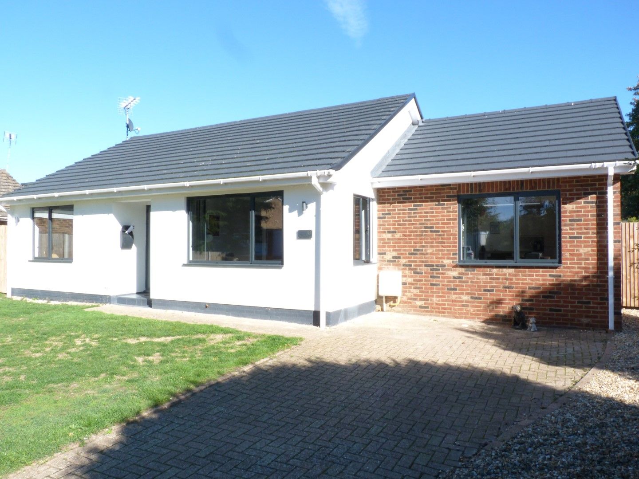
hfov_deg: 69.4
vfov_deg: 54.9
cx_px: 320
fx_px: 461
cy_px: 240
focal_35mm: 25
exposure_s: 1/60
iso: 80
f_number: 8
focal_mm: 4.5
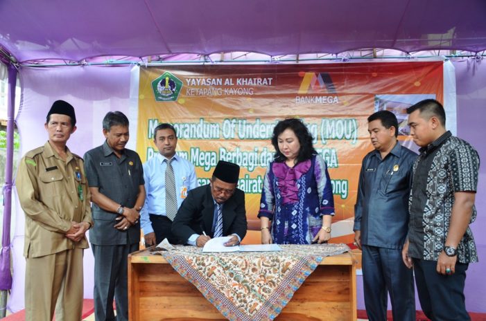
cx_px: 243
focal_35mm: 33
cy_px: 160
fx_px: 444
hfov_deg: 57.3
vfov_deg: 39.8
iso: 400
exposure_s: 1/100
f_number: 5
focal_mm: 22
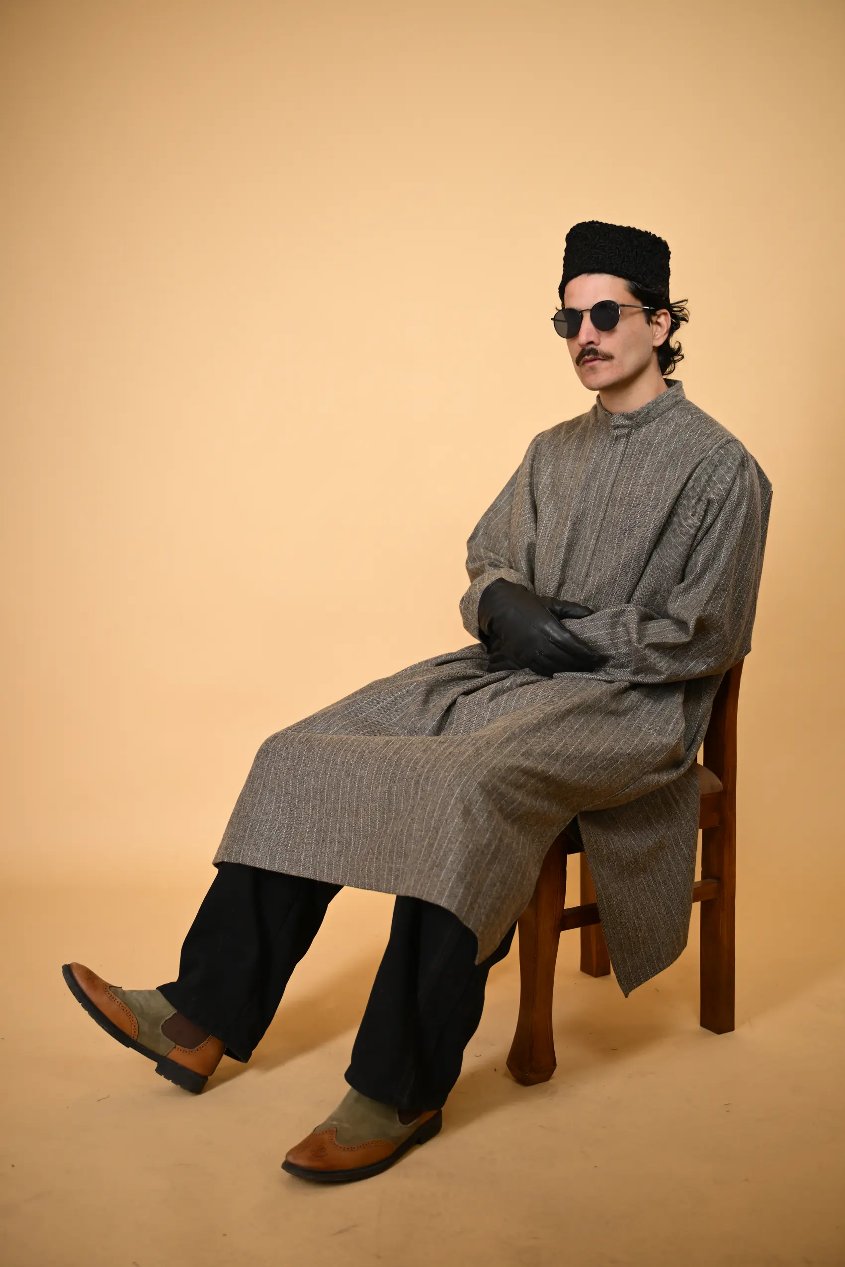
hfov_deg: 31.9
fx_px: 1479
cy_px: 634
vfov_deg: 46.4
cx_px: 422
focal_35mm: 42
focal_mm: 42
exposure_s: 1/320
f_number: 2.8
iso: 250
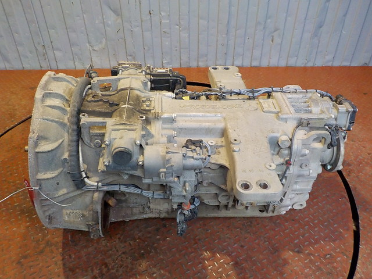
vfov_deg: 46.8
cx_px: 186
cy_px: 140
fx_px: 322
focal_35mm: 30
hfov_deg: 60.0
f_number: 3.3
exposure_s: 1/30
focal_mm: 4.1
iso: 280
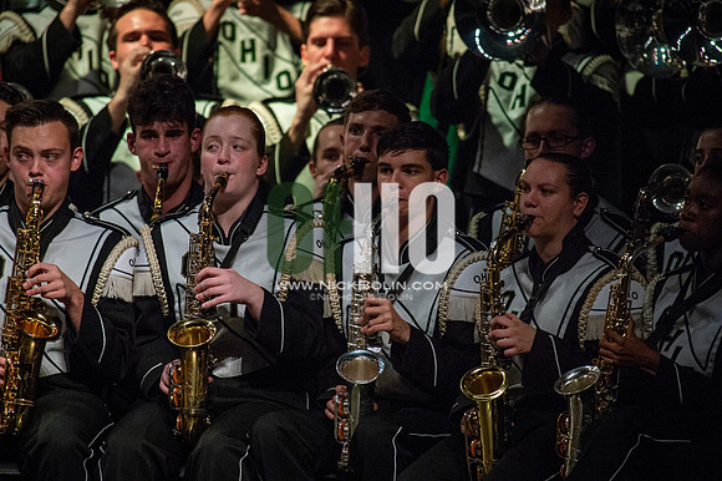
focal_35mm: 600
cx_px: 361
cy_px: 240
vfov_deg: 2.3
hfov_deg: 3.4
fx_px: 12026
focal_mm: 600
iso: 5000
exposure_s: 1/400
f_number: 5.6
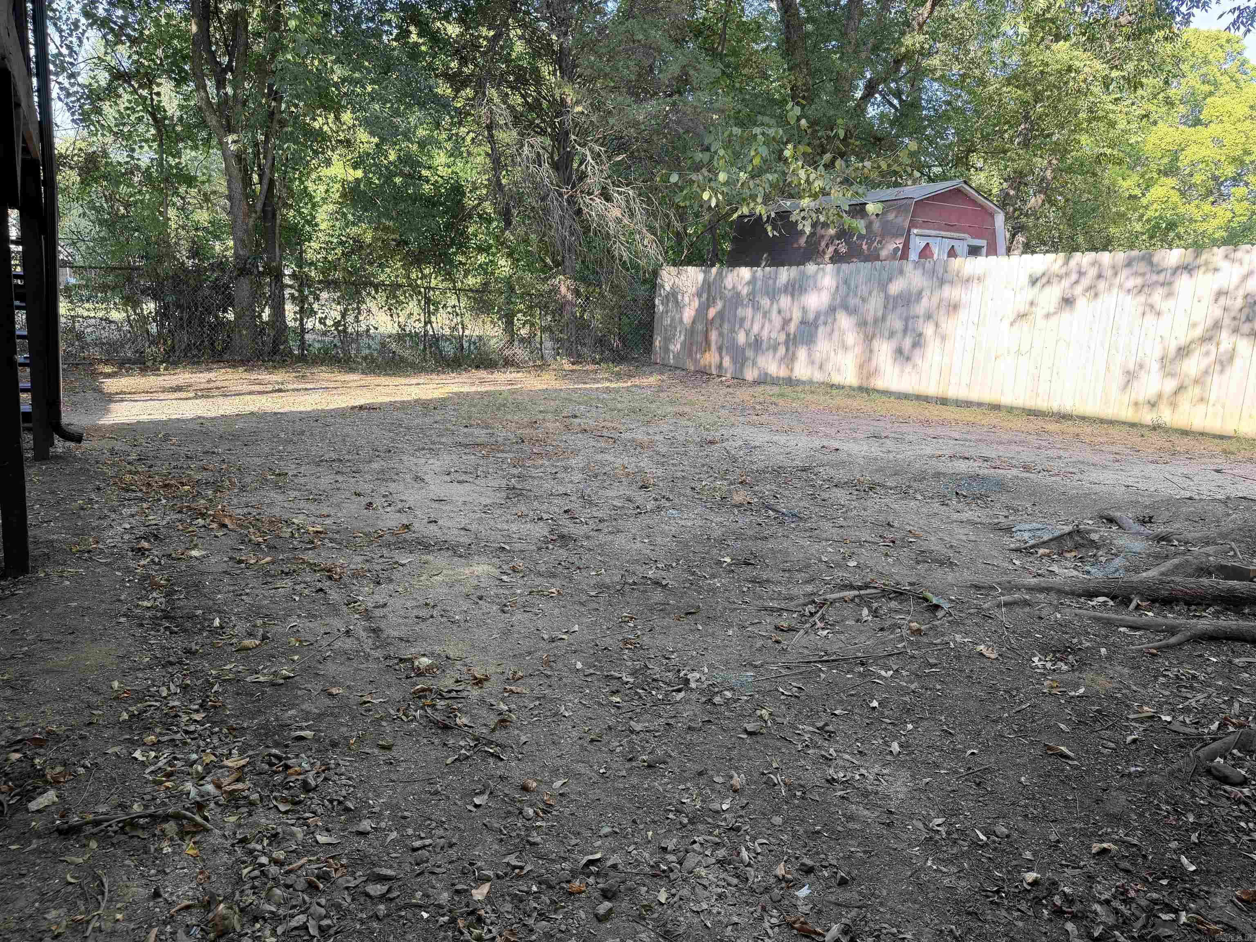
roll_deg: -3.8
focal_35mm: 24
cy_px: 471
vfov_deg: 56.8
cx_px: 628
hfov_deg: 71.6
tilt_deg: -9.2
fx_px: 871
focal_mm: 6.76
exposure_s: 1/121
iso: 64
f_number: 1.78
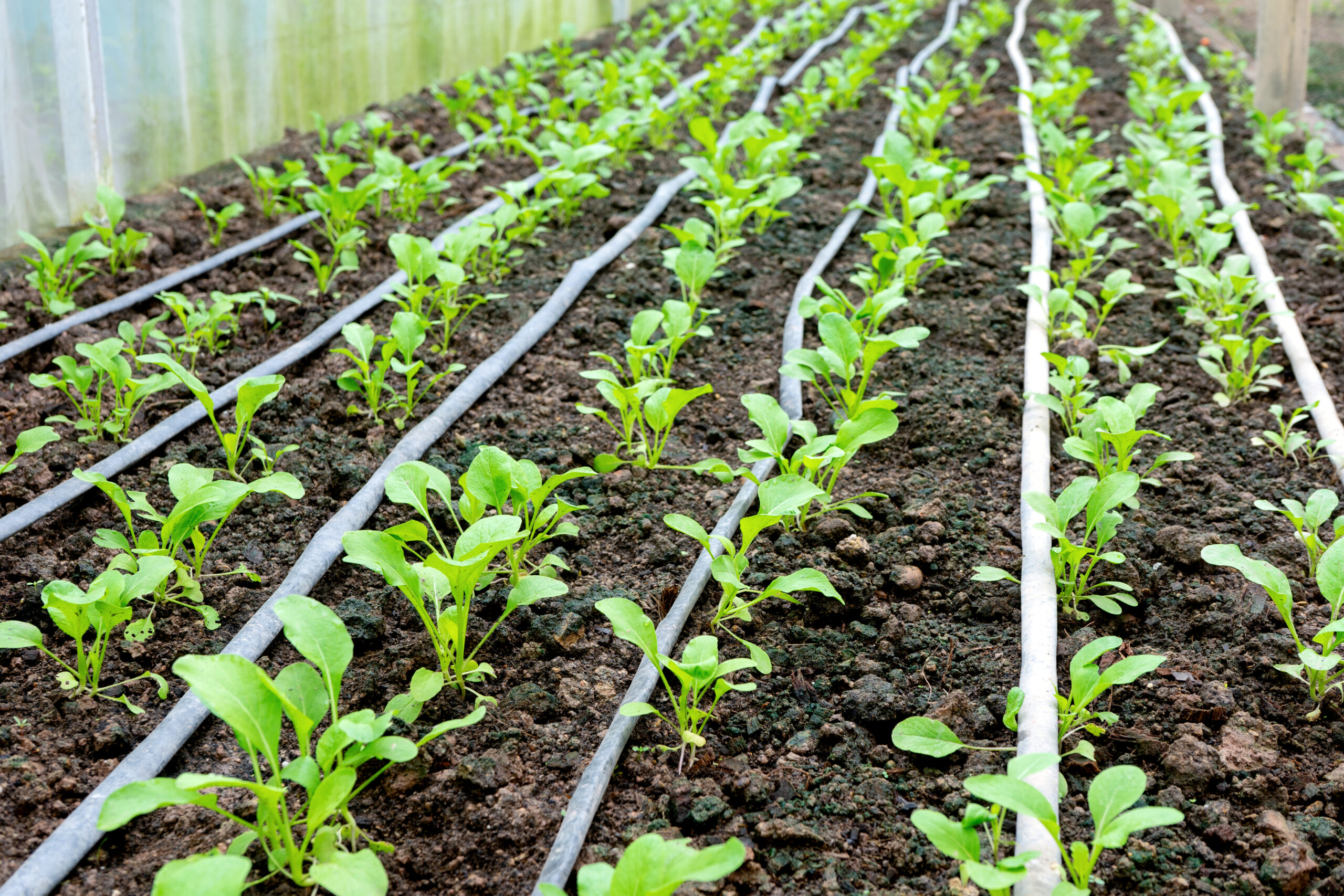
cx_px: 672
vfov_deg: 27.5
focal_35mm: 49
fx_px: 1829
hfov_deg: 40.3
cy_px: 448
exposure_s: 1/13
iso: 100
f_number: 8
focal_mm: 49
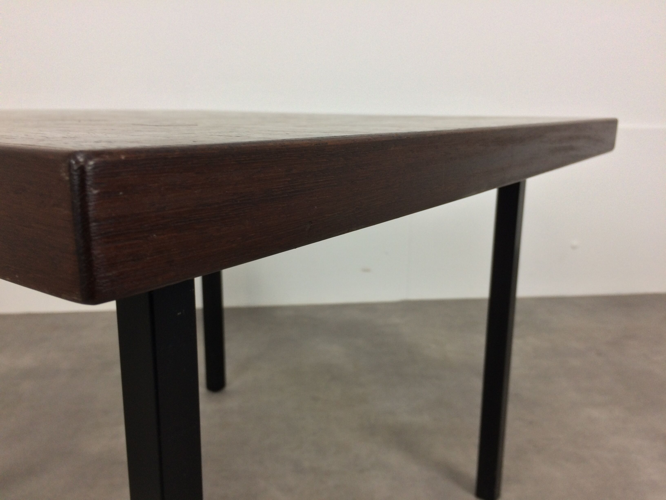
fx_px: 558
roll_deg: -1.5
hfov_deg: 61.7
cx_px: 333
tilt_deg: -12.8
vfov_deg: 48.2
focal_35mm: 29
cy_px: 250
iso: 50
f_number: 2.2
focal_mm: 4.15
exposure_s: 1/33
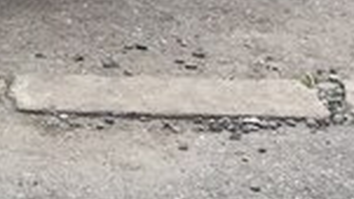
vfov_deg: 7.9
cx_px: -173
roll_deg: -0.7
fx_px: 1296
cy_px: -341
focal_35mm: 138
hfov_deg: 14.5
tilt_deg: -5.2
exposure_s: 1/434
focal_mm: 4.15
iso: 32
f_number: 2.2
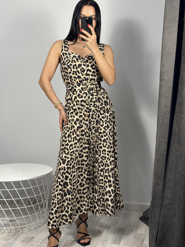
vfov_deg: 38.9
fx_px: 349
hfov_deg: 29.7
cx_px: 93
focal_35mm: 49
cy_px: 121
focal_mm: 6.86
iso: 125
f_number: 1.78
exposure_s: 1/100
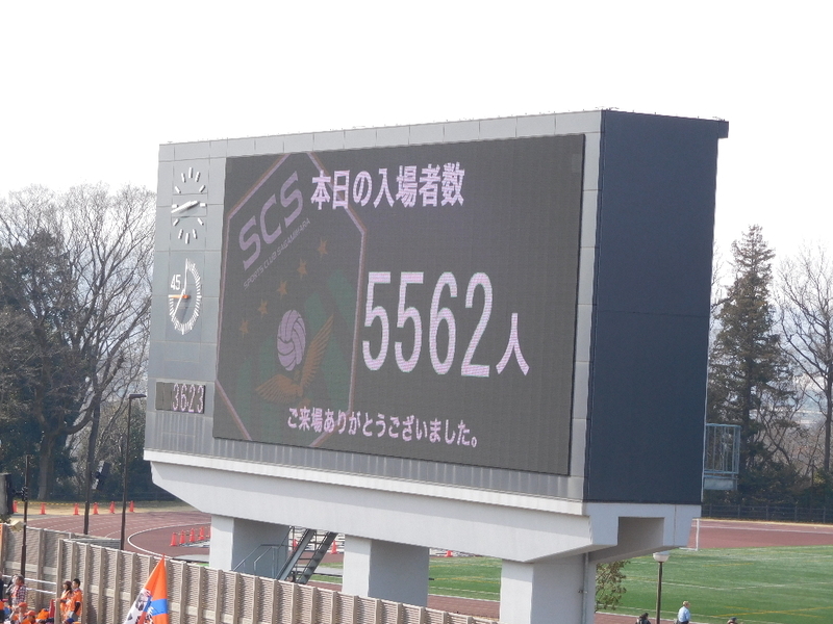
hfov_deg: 15.8
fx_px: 3008
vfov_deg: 11.9
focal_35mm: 125
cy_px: 312
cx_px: 416
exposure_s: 1/320
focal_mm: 22.3
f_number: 5
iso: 125
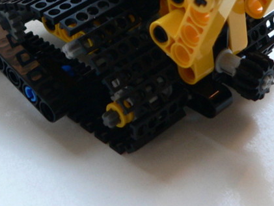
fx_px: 610
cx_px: 127
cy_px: 37
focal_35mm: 77
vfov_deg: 18.9
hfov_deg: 25.3
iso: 200
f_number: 2.8
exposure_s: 1/15
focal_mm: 6
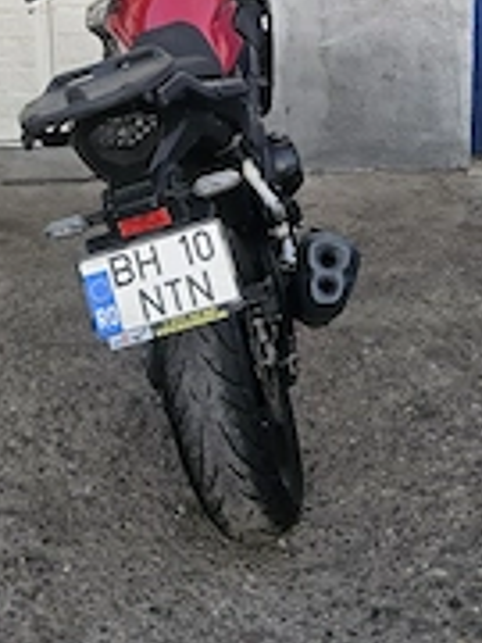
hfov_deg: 28.5
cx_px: 193
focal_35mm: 51
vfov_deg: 35.9
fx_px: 947
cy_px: 104
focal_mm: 5.4
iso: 80
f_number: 1.8
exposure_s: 1/192
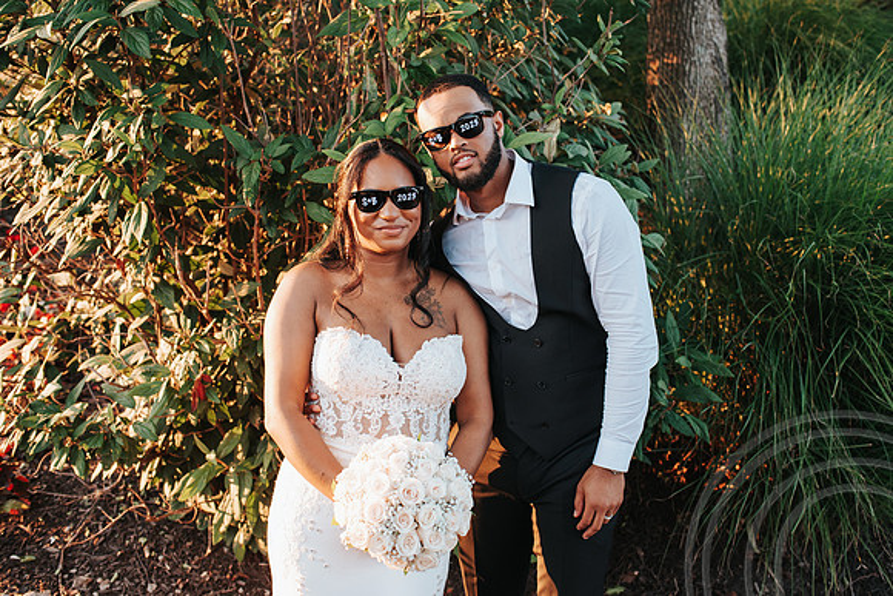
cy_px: 260
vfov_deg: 33.8
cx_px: 481
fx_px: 980
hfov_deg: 48.9
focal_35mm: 40
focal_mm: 35
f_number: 3.2
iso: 640
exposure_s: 1/250
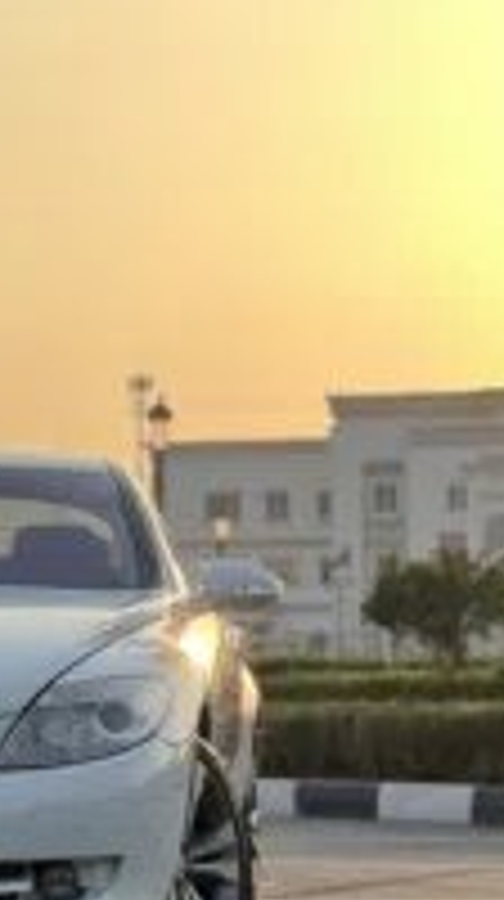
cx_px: -81
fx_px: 4005
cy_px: 513
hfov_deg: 7.2
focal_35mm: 168
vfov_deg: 12.8
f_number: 2.8
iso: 32
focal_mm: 9
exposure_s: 1/172
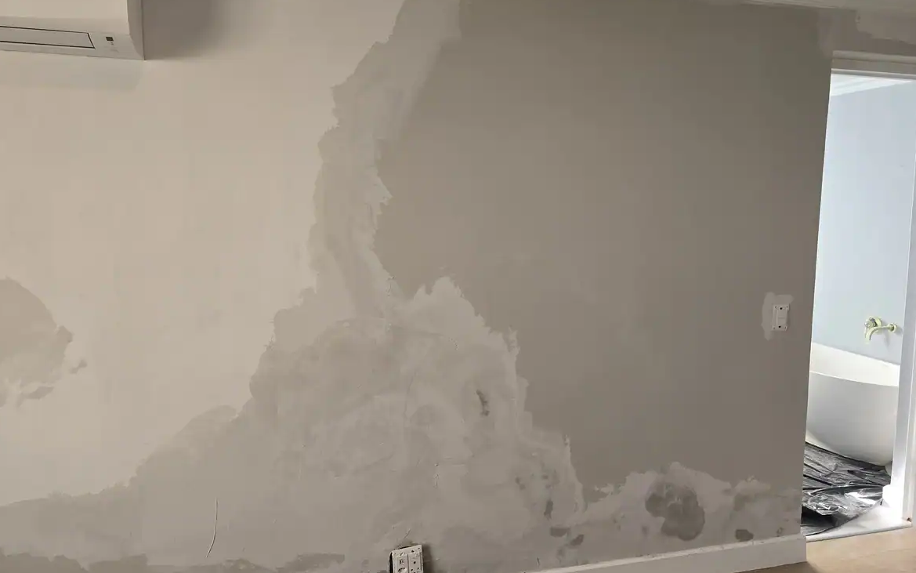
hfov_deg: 72.5
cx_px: 452
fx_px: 624
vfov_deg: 49.3
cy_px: 267
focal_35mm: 25
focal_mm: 6.3
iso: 125
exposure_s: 1/180
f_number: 1.7
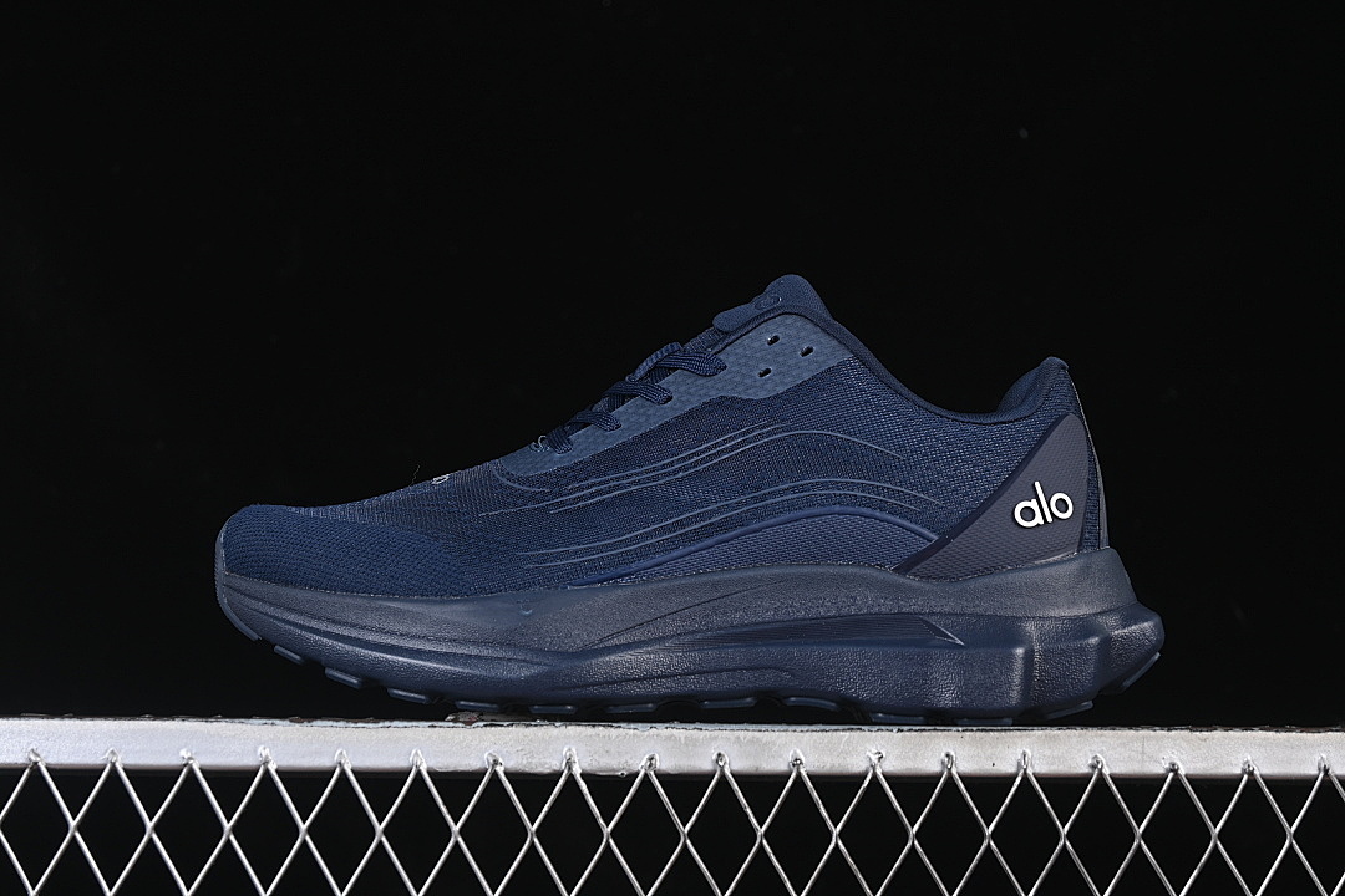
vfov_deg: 18.2
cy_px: 448
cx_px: 672
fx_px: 2802
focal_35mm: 75
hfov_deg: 27.0
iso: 160
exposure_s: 1/60
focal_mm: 50
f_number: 6.3
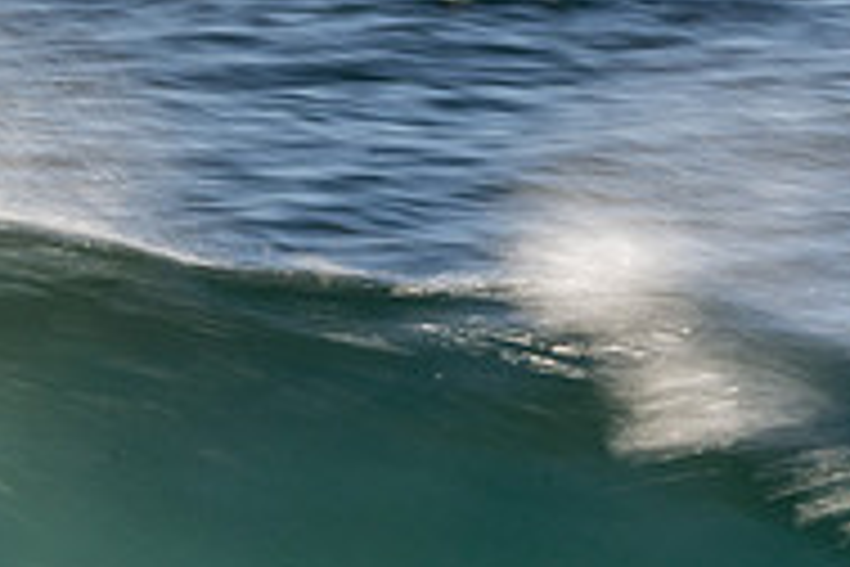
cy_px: 705
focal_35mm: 2061
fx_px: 48659
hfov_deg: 1.0
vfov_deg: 0.7
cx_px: -483
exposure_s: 1/25
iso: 100
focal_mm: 390
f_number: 25
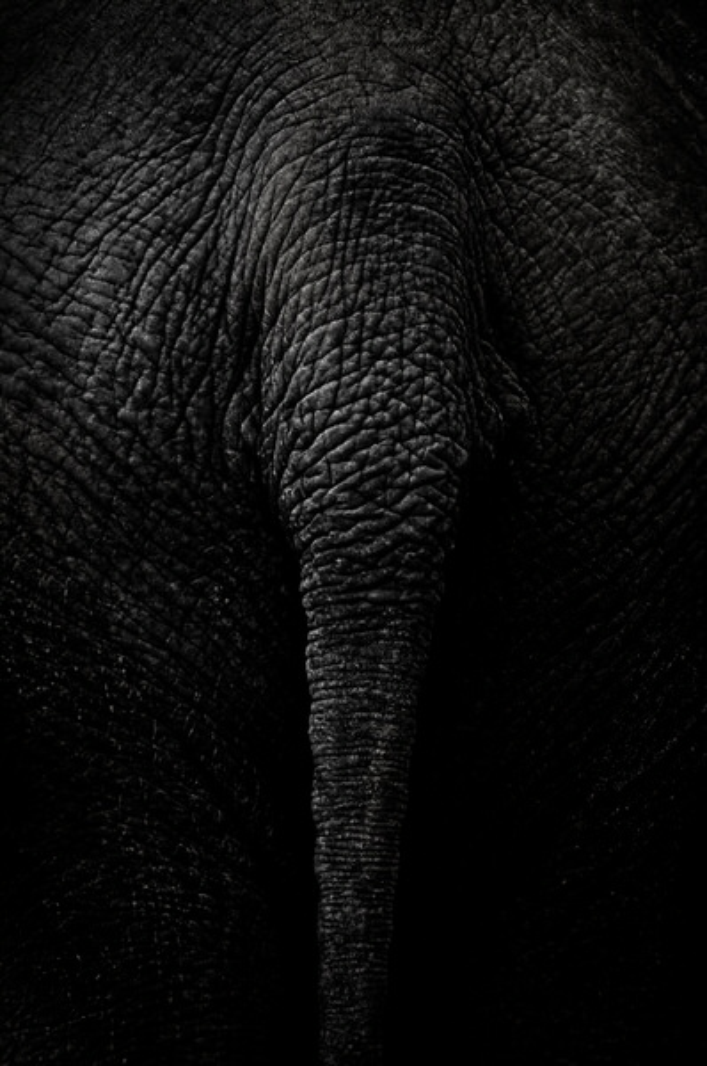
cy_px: 533
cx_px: 354
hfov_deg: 3.0
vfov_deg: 4.6
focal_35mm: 450
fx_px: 13301
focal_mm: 300
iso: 400
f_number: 5.6
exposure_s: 1/200
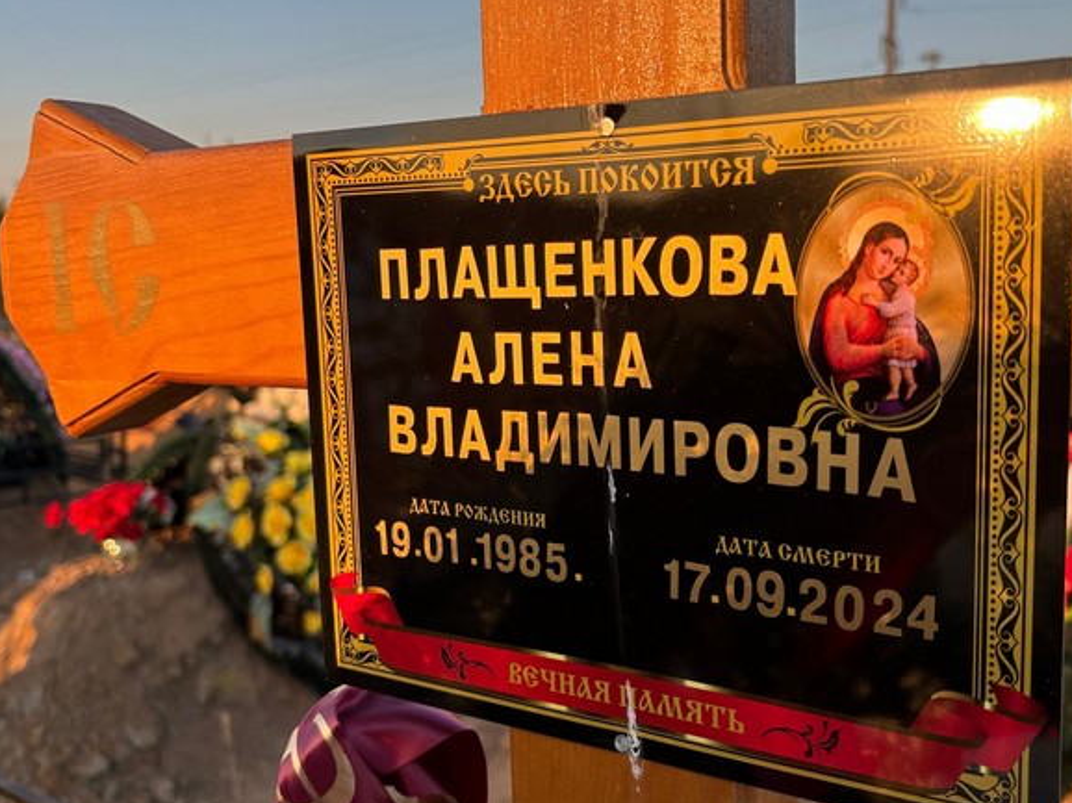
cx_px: 619
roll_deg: -1.0
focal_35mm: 36
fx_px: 1114
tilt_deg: -10.3
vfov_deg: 39.6
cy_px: 388
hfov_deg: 51.2
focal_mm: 5.96
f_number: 1.6
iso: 50
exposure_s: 1/880
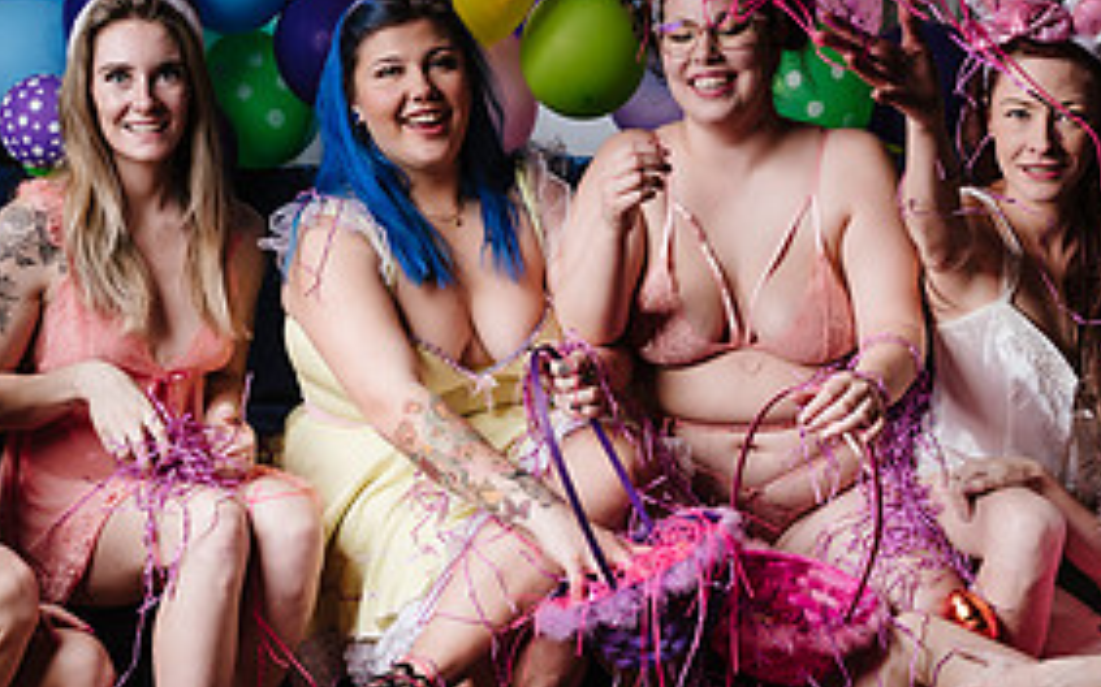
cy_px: 359
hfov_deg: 32.8
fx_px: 1860
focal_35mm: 62
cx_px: 395
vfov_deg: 20.9
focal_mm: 26
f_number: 4.5
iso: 64
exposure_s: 1/200
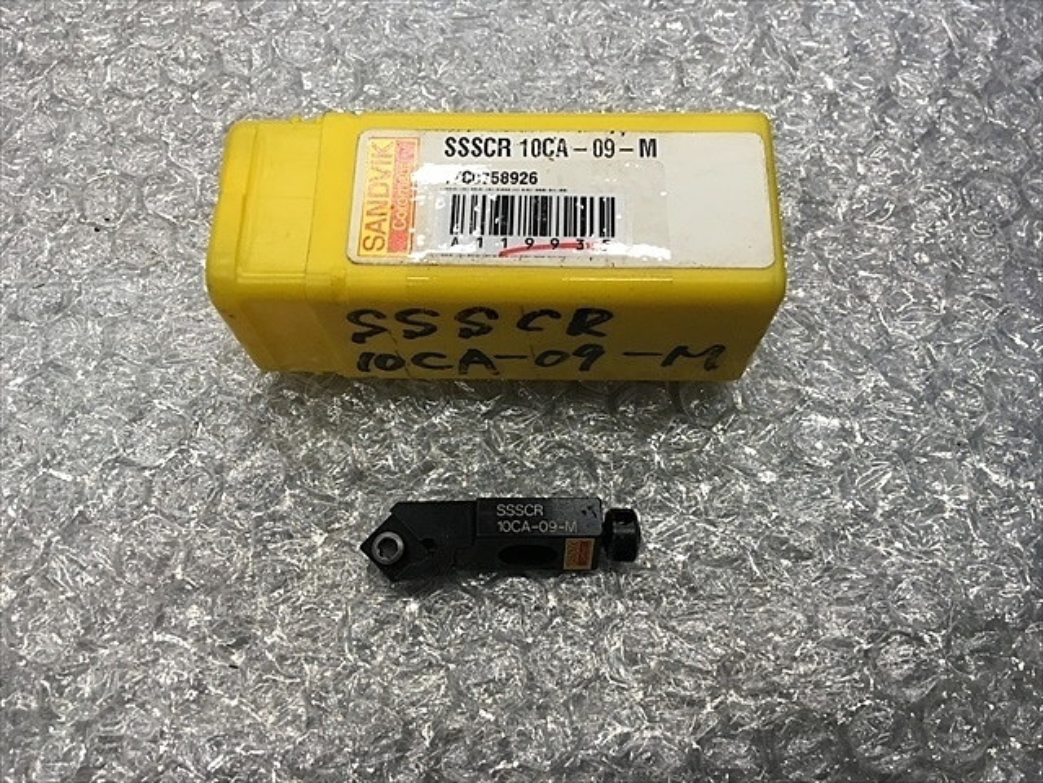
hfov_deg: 61.7
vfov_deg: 48.2
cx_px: 522
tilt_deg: -68.9
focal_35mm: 29
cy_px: 392
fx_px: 874
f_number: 2.2
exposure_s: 1/30
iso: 40
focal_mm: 4.15
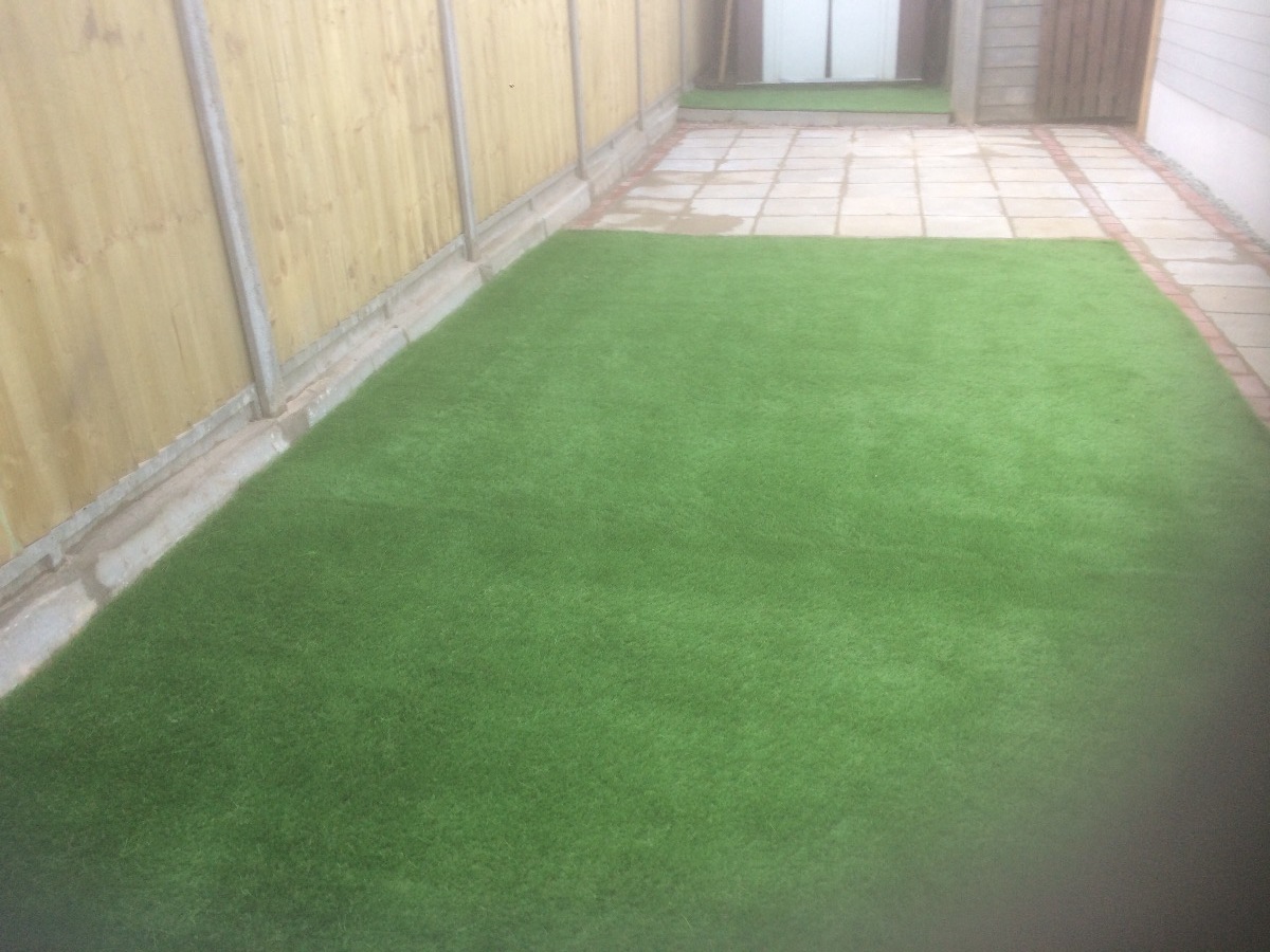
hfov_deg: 61.7
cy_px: 476
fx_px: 1064
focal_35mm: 29
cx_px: 635
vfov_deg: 48.2
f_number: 2.2
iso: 50
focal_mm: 4.15
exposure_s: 1/50
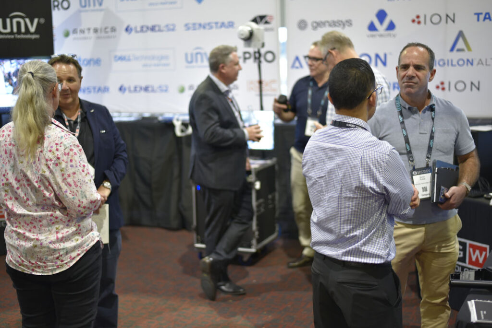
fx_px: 684
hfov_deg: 39.6
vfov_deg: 27.0
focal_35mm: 50
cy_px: 164
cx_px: 246
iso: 900
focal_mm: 50
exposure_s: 1/60
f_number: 1.8
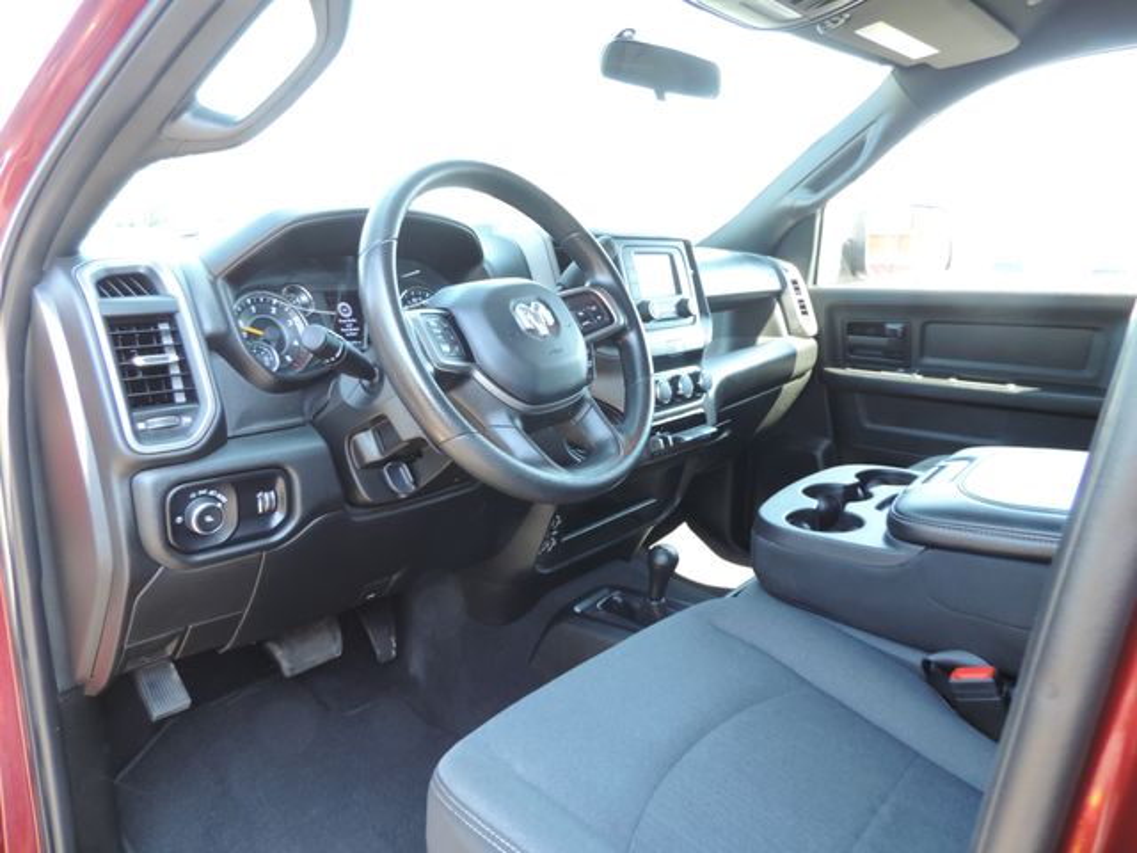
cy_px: 426
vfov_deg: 56.8
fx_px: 788
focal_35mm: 24
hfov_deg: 71.6
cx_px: 568
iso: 200
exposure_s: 1/30
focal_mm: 4.3
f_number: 3
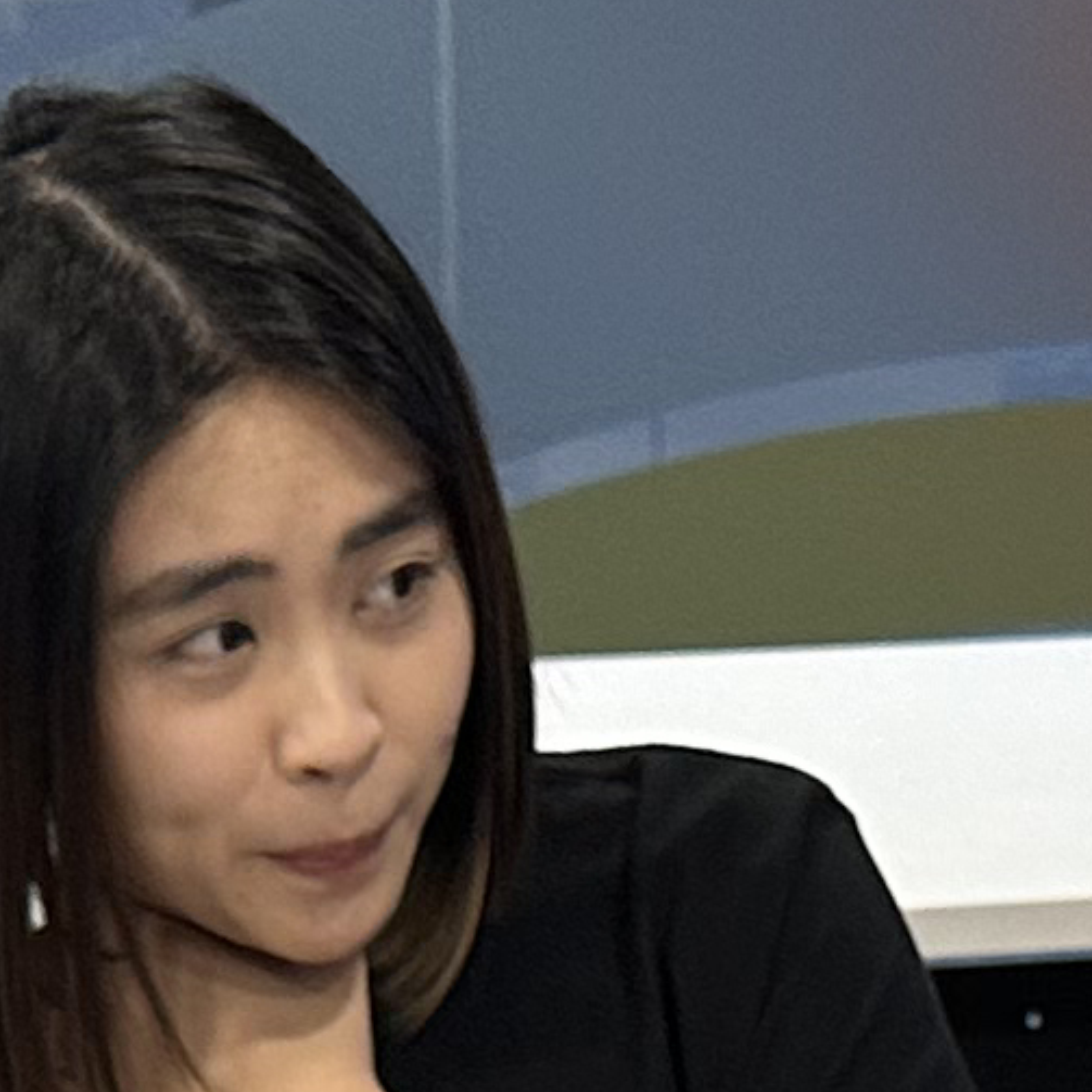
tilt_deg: -27.2
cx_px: 877
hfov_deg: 10.3
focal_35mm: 170
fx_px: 6067
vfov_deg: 9.3
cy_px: 2523
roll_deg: -0.6
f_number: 1.78
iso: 125
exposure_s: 1/50
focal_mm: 6.86
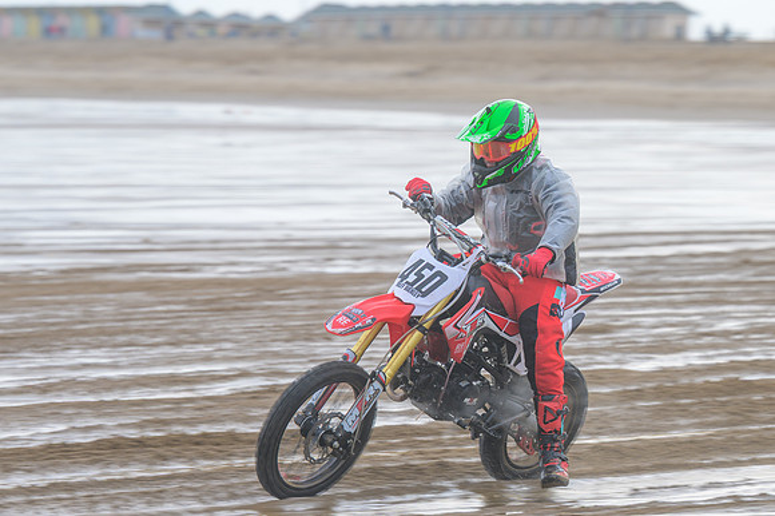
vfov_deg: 6.5
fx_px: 4525
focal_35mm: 210
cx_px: 344
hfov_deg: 9.8
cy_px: 282
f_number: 4
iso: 64
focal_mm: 125
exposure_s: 1/250
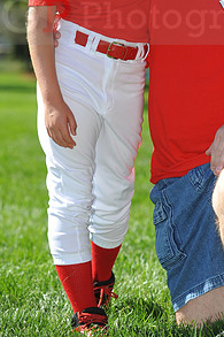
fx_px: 1588
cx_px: 164
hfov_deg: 8.1
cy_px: 8
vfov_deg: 12.0
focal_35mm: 170
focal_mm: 86
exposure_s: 1/1250
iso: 200
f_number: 4
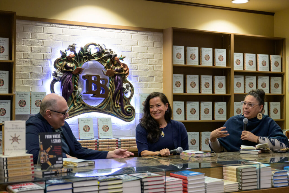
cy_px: 96
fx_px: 461
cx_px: 145
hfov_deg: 34.8
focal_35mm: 57
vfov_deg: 23.6
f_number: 2.8
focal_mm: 56
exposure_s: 1/250
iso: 3200
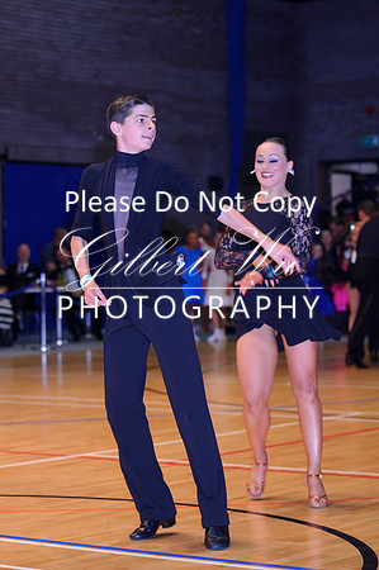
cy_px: 285
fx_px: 1854
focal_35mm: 117
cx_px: 81
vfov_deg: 17.5
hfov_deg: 11.6
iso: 800
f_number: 2.8
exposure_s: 1/200
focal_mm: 78
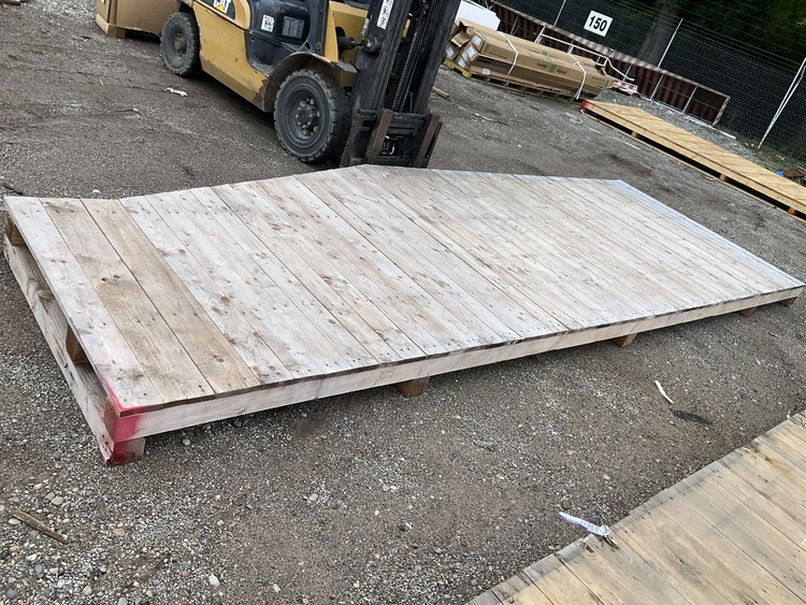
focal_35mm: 29
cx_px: 403
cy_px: 302
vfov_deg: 48.3
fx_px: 675
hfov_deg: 61.6
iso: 25
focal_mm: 3
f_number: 1.8
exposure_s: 1/383
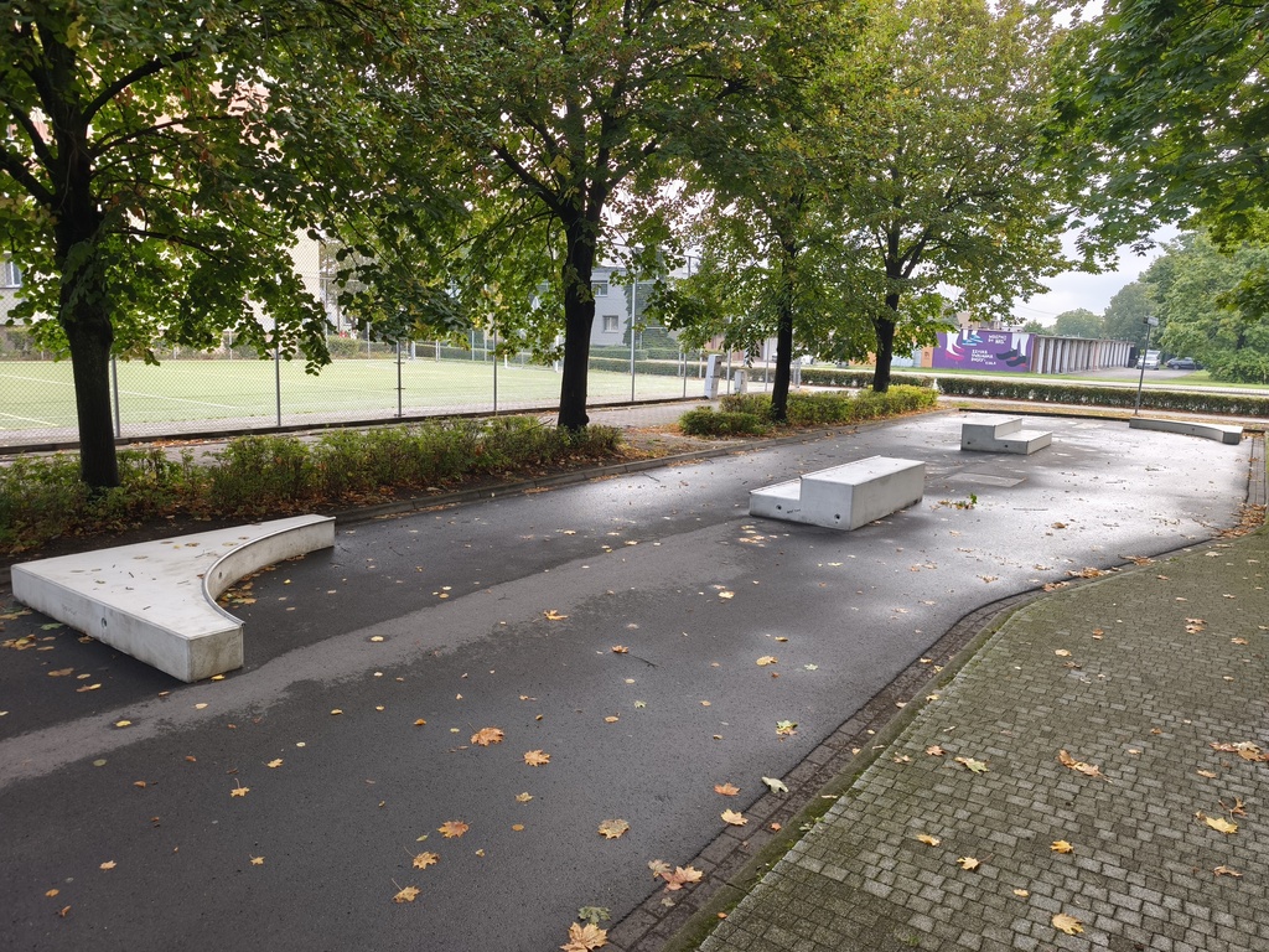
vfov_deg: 58.9
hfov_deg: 73.9
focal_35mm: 23
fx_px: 843
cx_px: 634
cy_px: 476
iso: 125
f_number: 1.6
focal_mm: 6.57
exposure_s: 1/120
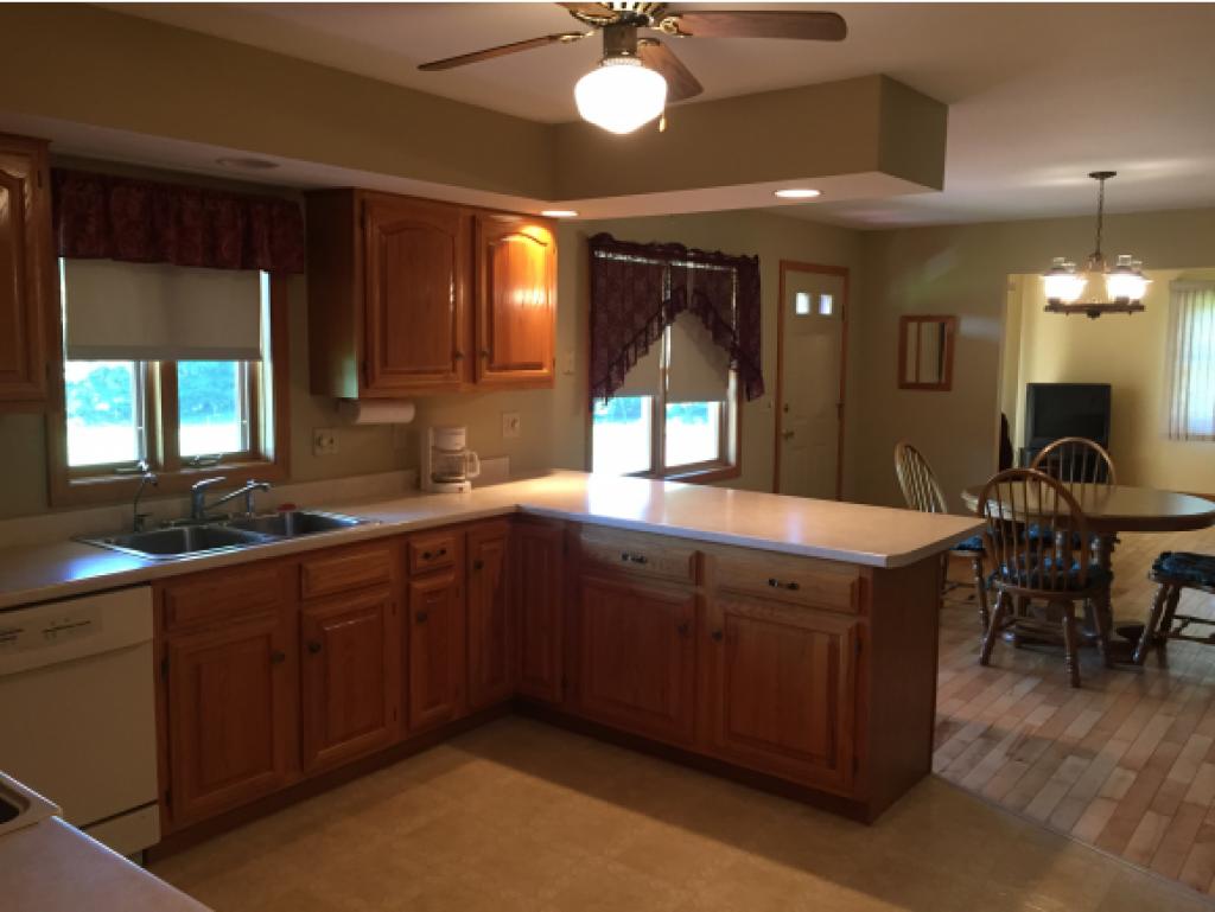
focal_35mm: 29
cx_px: 608
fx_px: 1018
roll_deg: -0.5
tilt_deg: -6.0
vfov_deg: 48.3
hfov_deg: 61.6
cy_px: 456
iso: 125
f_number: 2.2
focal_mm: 4.15
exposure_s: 1/30
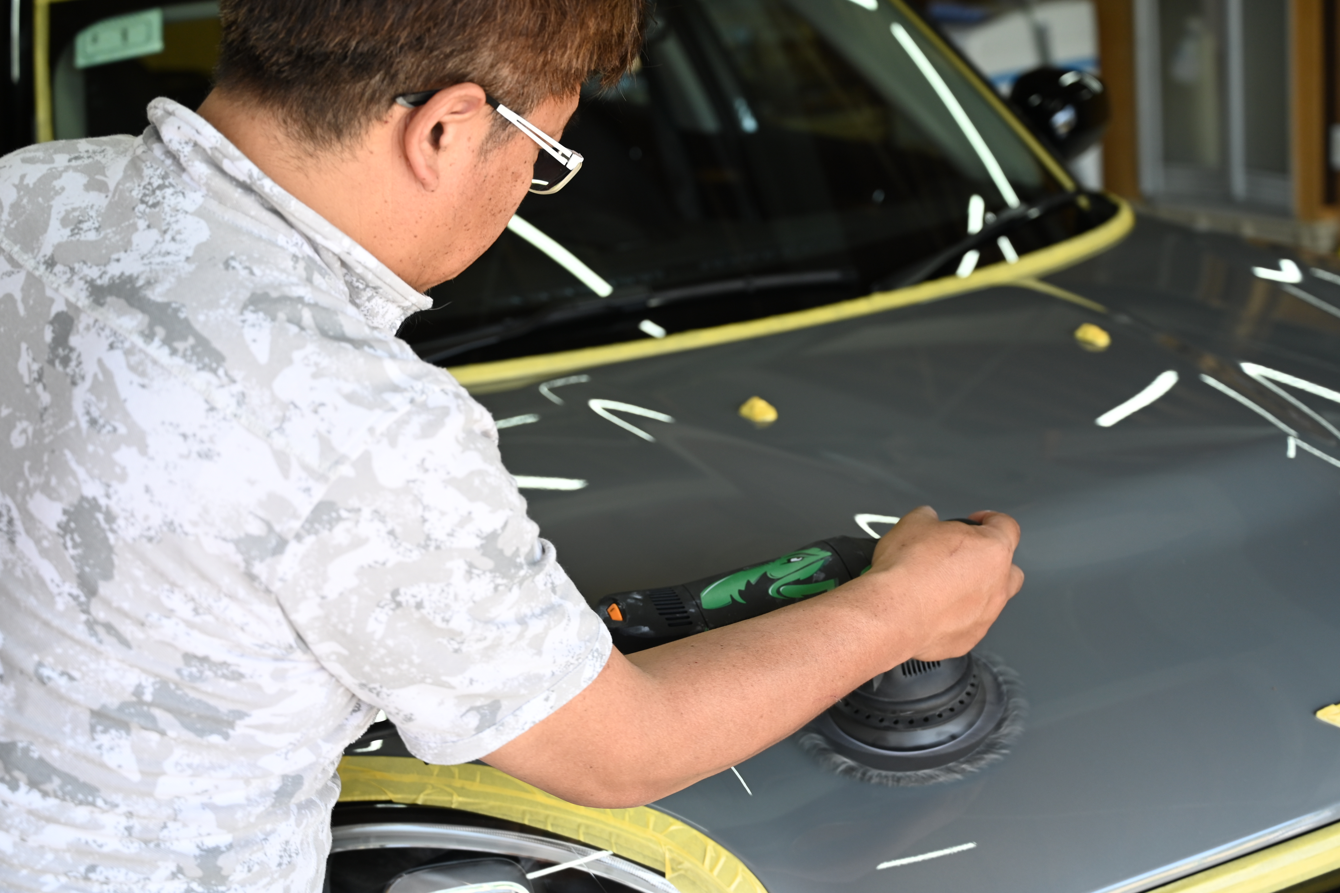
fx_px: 1935
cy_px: 446
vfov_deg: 26.0
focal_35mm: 52
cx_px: 670
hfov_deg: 38.2
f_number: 4
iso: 400
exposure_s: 1/125
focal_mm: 52
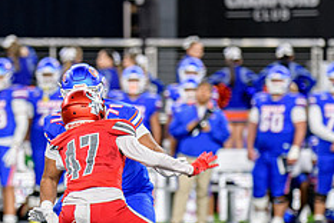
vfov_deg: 2.5
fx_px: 5081
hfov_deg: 3.8
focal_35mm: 547
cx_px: 52
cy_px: 175
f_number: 2.8
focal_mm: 220
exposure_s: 1/400
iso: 1000
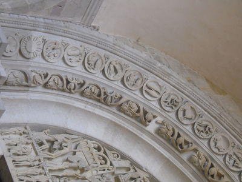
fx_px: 545
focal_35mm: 78
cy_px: 91
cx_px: 121
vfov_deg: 18.9
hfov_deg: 25.0
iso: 200
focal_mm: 13.02
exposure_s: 1/80
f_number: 4.7
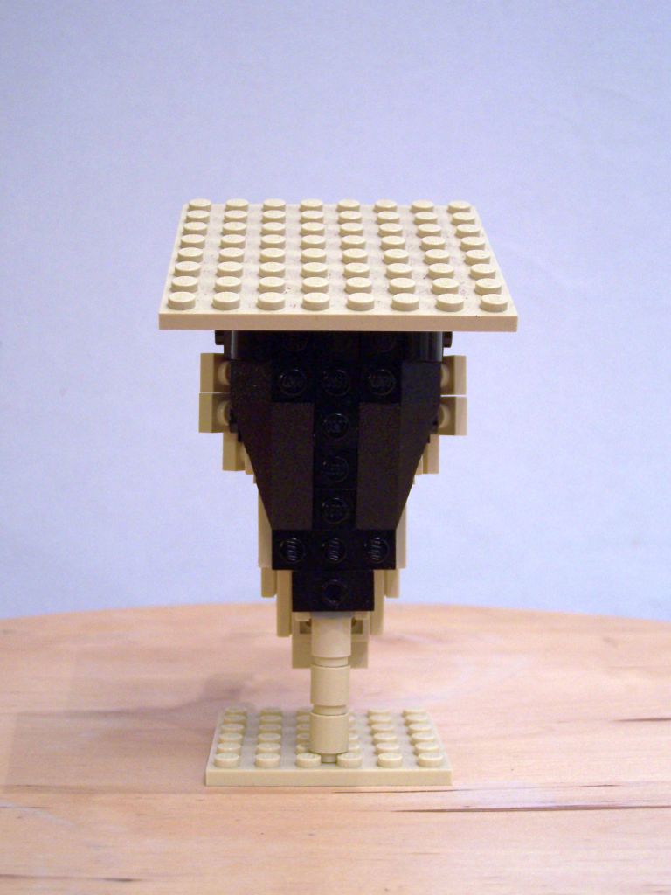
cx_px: 336
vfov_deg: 37.5
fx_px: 1318
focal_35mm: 51
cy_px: 448
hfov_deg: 28.6
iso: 80
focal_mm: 8.5
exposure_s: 1/4
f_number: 3
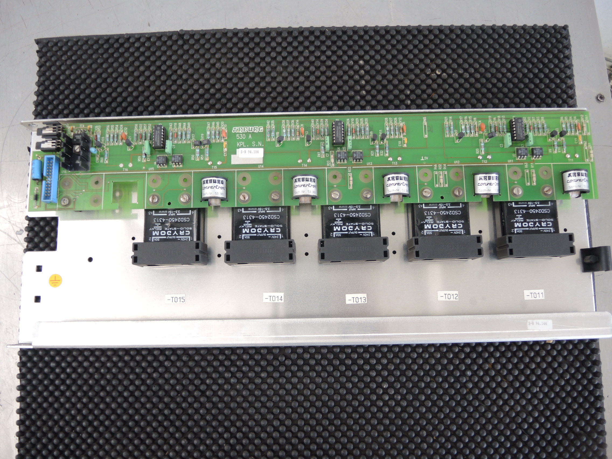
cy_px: 230
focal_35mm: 28
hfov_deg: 63.4
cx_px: 306
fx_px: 495
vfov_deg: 49.7
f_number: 2
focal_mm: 6
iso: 180
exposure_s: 1/30
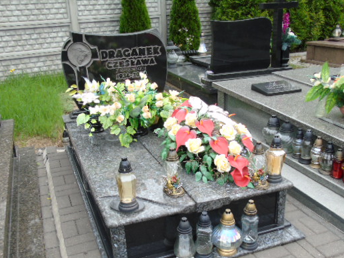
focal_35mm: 36
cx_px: 173
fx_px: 358
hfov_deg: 51.4
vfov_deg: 39.4
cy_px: 159
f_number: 3.6
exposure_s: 1/100
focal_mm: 5.2
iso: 80
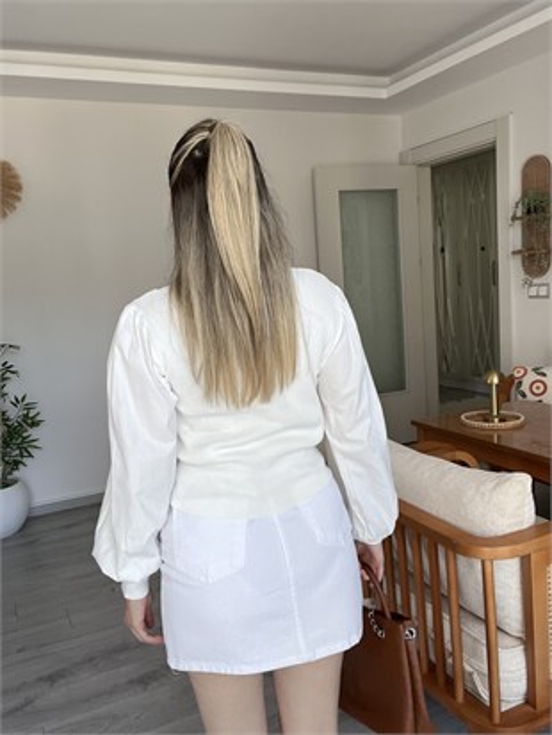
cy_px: 368
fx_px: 638
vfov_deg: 59.9
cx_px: 276
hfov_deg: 46.8
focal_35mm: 30
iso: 50
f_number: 2.2
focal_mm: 2.71
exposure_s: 1/121
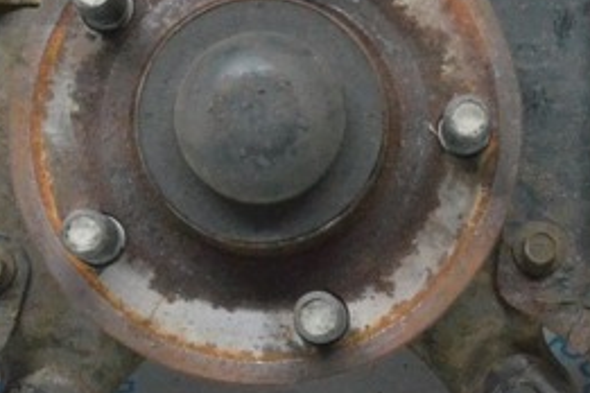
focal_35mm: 147
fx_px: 2409
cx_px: 294
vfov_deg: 9.3
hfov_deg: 14.0
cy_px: 50
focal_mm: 40
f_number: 9
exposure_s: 1/160
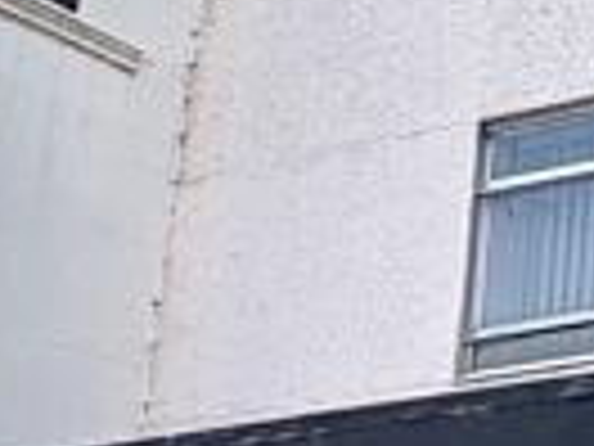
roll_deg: +0.4
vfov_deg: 13.5
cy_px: 360
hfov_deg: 15.3
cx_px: 1098
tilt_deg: +16.1
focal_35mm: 109
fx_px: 1870
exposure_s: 1/341
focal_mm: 2.22
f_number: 2.2
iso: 40
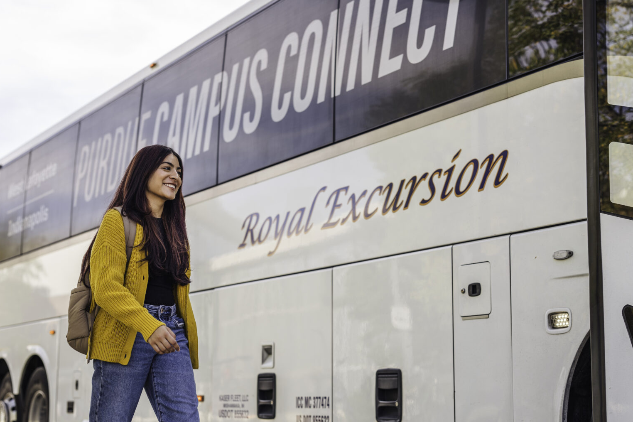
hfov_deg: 31.9
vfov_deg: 21.6
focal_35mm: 63
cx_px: 337
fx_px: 1108
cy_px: 233
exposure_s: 1/500
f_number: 2.8
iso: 80
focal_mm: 50
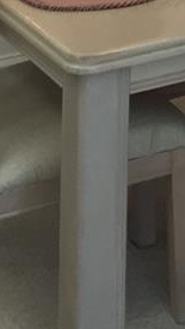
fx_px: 1202
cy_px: -298
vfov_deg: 13.6
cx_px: 360
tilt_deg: -3.9
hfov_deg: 8.4
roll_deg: -1.3
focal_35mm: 138
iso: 32
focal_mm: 4.15
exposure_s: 1/30
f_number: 2.2
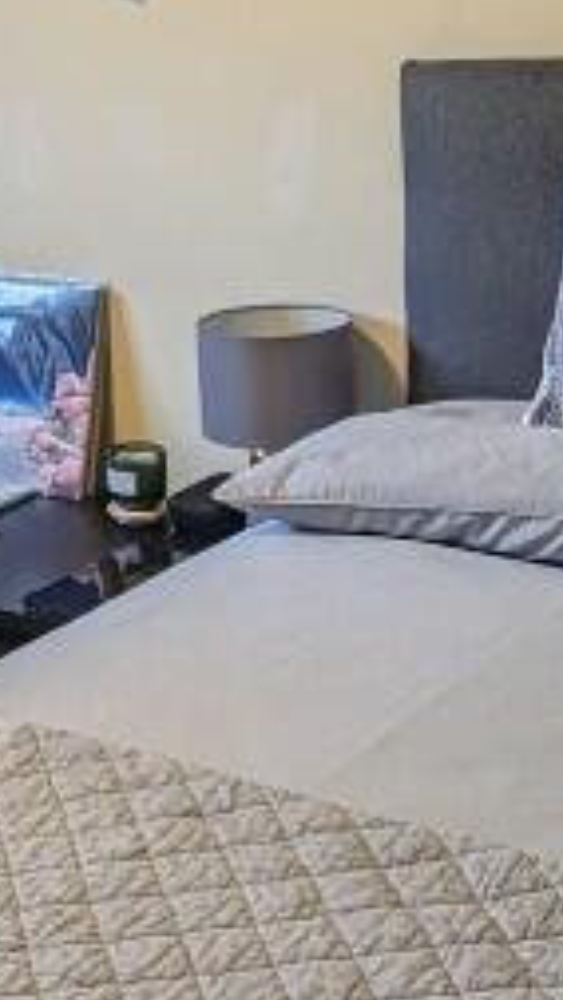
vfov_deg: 29.4
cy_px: 284
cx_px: -218
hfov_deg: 15.9
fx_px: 1882
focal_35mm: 71
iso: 102
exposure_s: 1/100
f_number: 2.2
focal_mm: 2.35
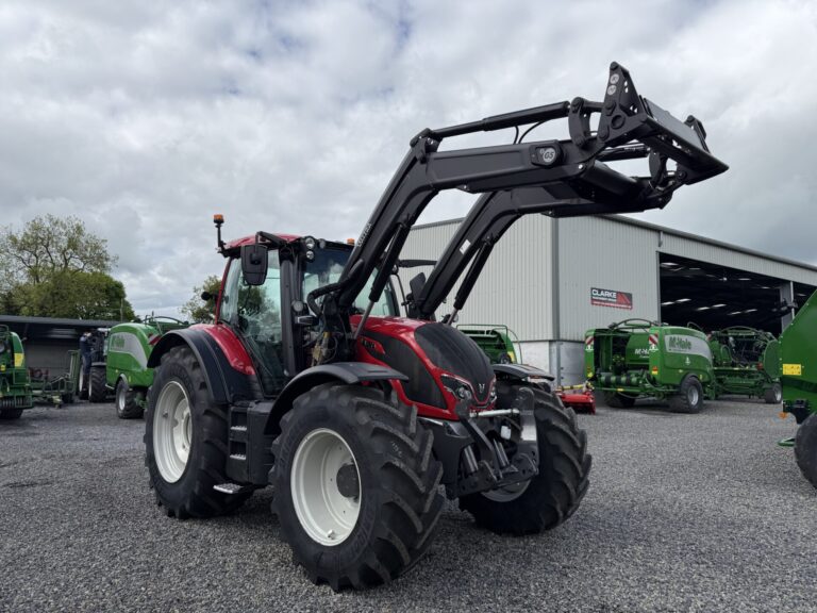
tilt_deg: +6.7
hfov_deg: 71.6
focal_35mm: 24
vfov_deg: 56.8
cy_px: 306
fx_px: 566
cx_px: 408
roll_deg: -0.9
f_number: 1.78
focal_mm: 6.76
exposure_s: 1/6173
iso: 80
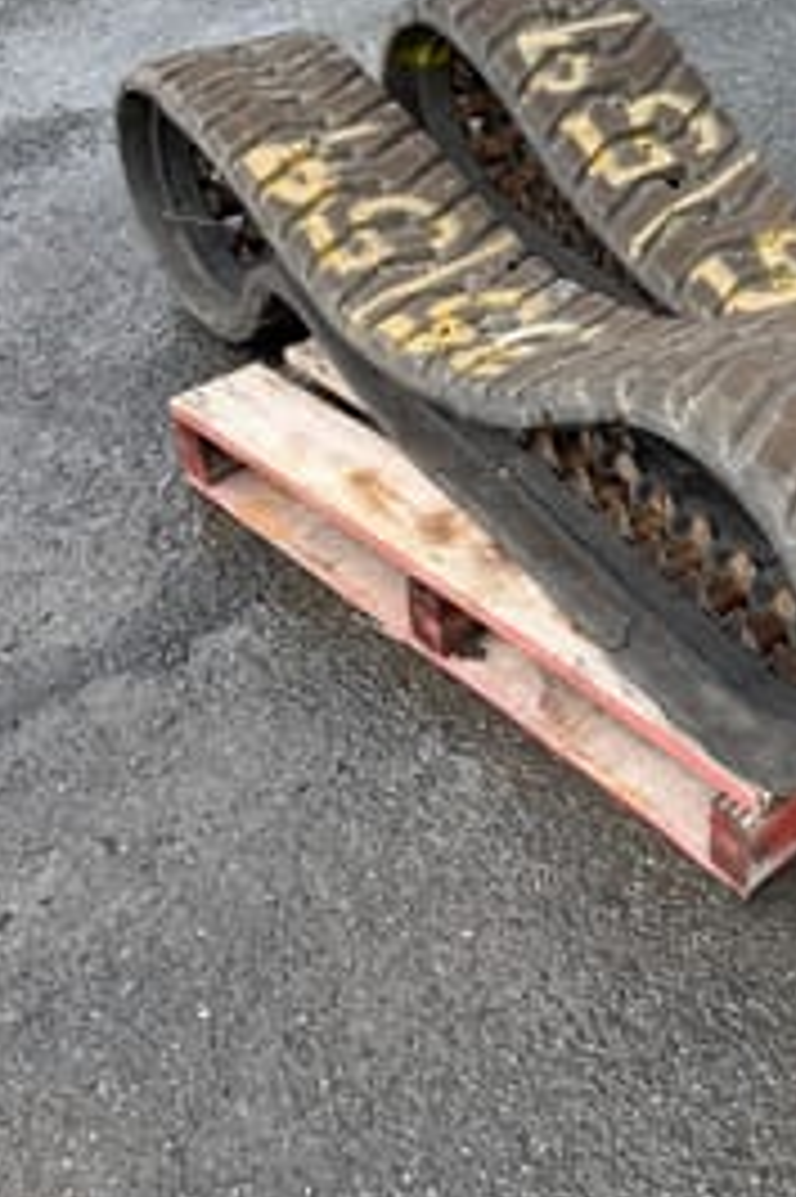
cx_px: 783
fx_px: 1561
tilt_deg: -34.5
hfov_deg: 27.1
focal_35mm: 47
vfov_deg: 41.6
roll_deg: +0.4
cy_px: 448
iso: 80
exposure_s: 1/1727
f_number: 1.78
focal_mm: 6.76
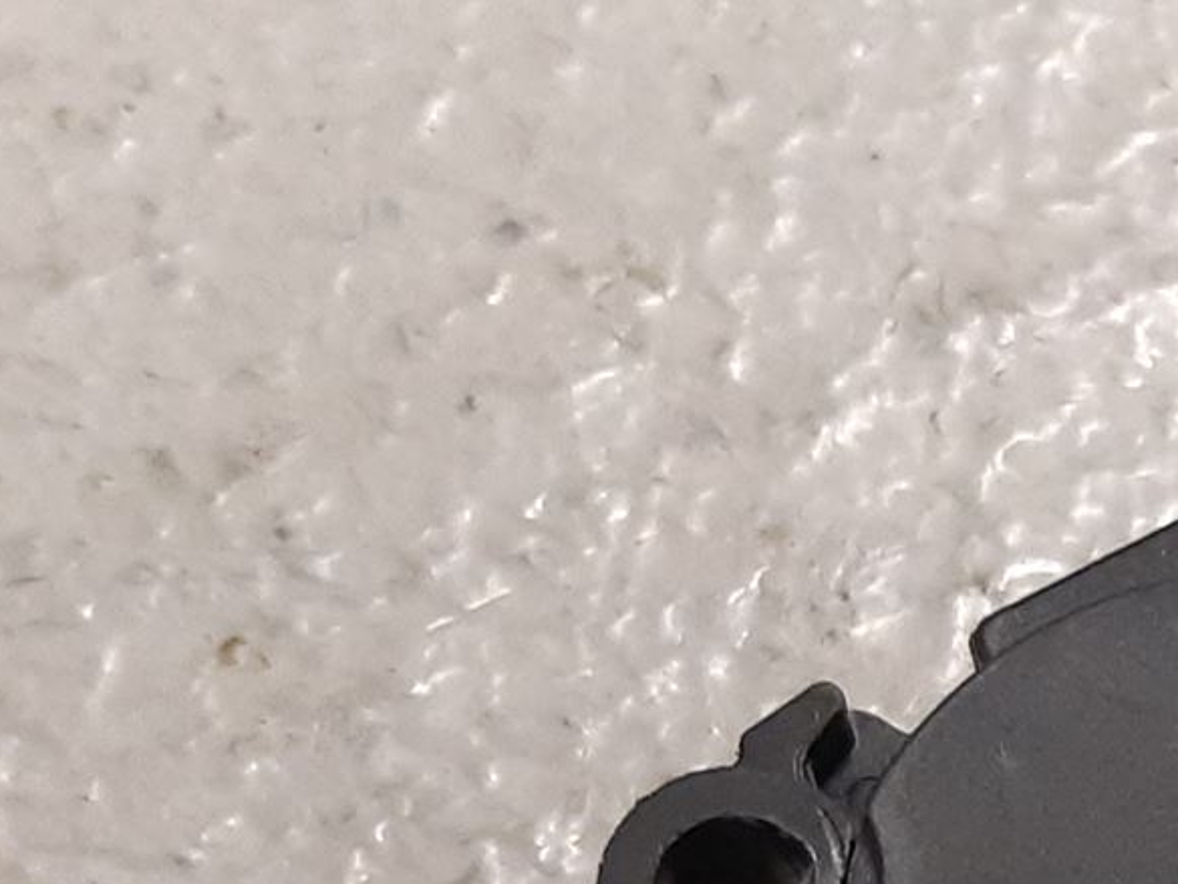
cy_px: 1063
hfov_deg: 18.8
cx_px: 1790
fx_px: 3097
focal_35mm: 91
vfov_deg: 15.6
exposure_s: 1/50
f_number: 1.7
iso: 200
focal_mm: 3.93
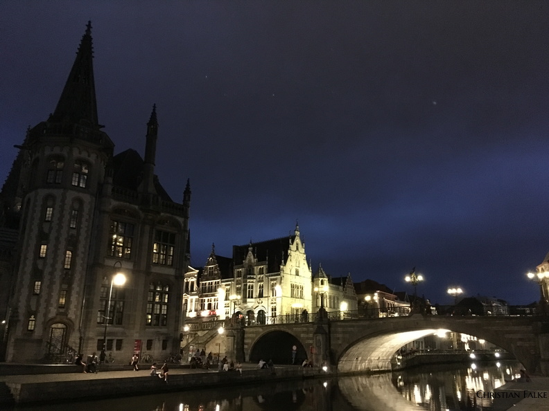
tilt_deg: +17.6
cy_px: 206
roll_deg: +0.2
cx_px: 274
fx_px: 460
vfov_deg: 48.2
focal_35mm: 29
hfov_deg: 61.7
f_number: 2.2
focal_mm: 4.15
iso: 1000
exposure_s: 1/17
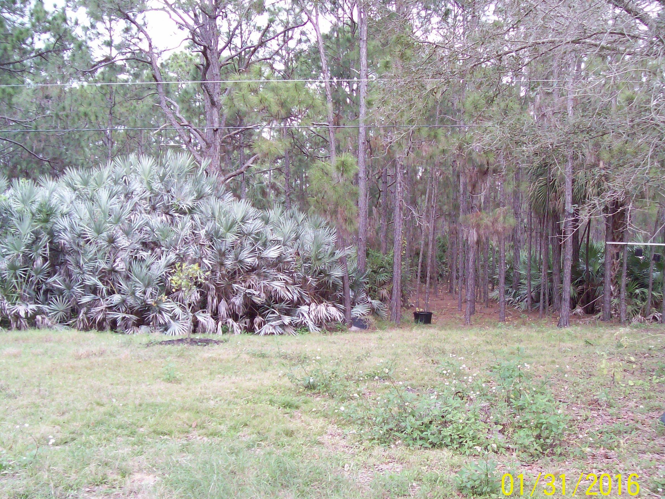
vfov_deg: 36.8
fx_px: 749
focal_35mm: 39
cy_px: 267
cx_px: 331
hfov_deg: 47.9
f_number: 2.7
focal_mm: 6
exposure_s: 1/112
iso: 80
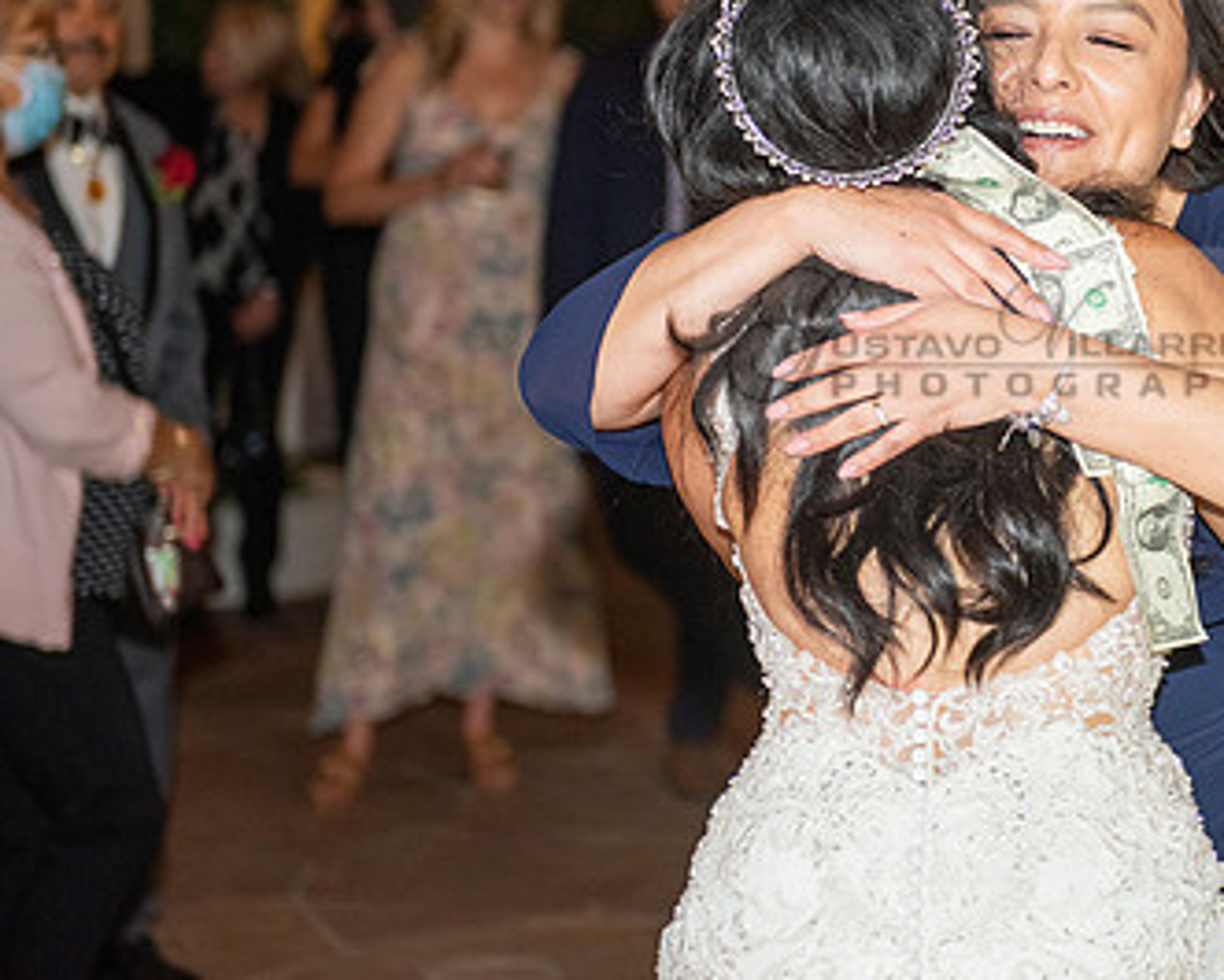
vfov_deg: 13.4
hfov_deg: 16.6
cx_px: 1017
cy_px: 335
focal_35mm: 115
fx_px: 4167
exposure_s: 1/125
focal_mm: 70
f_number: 2.8
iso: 1250
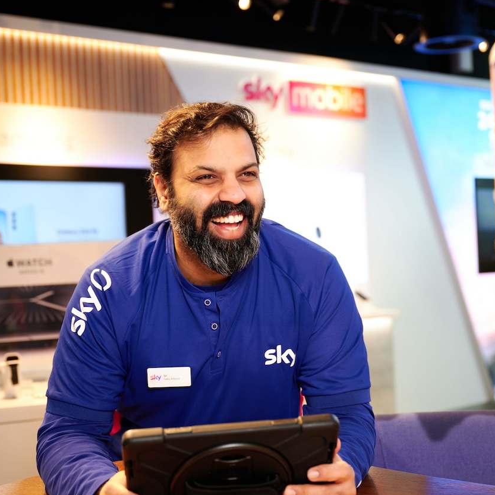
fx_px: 841
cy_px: 253
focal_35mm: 52
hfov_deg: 32.8
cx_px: 246
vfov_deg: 32.8
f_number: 2.8
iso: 400
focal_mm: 40
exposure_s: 1/125
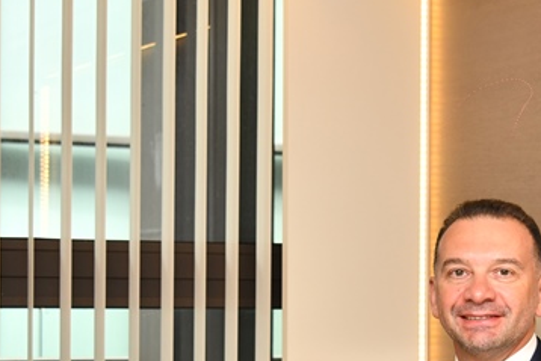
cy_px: 344
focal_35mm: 120
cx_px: 331
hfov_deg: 17.0
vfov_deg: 11.3
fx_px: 1804
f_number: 5.6
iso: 1000
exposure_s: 1/200
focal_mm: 56
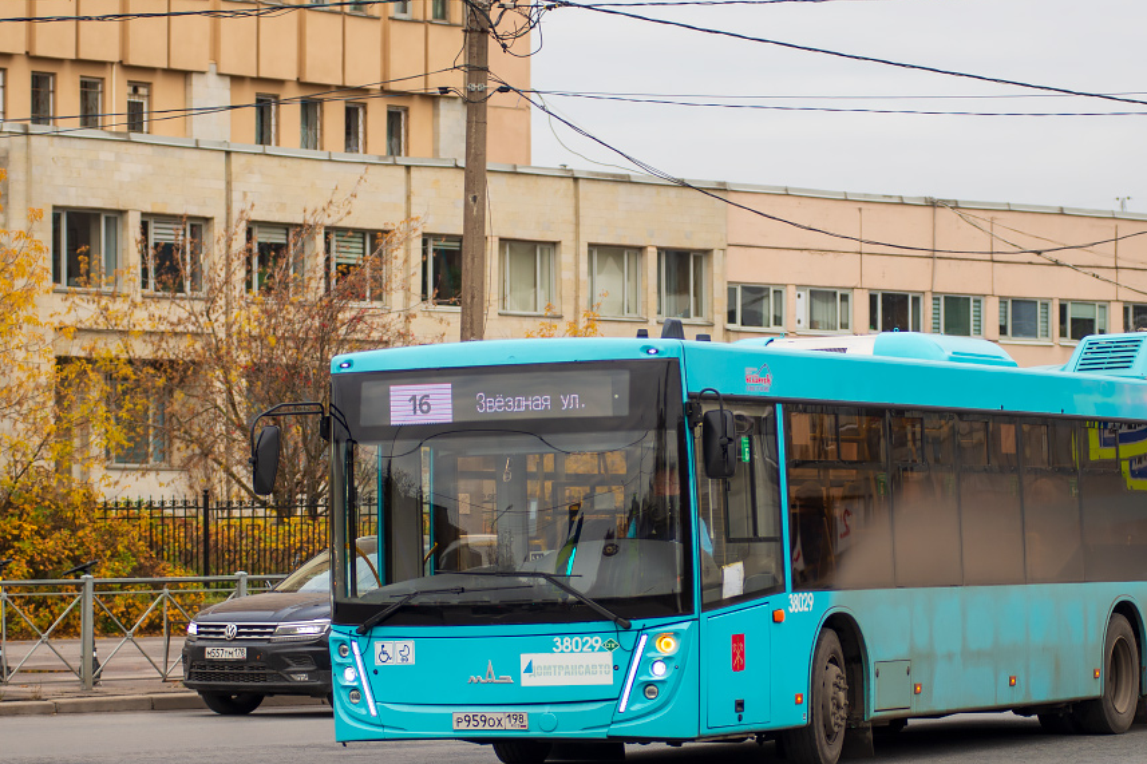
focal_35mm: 133
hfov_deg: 15.4
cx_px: 672
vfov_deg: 10.3
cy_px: 476
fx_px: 4236
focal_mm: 95
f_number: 5
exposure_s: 1/400
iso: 320
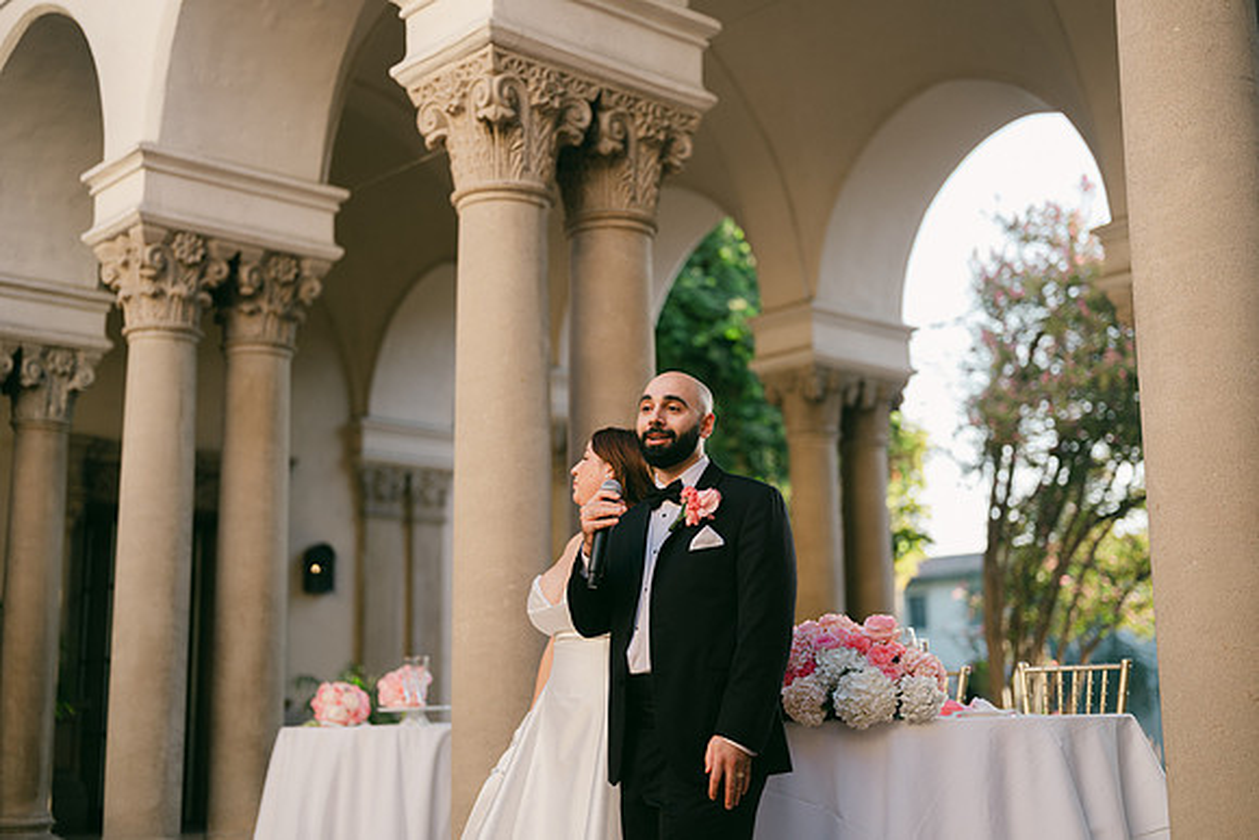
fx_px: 1601
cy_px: 420
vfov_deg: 29.4
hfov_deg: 42.9
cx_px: 630
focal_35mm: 46
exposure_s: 1/250
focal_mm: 55
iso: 80
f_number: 1.7
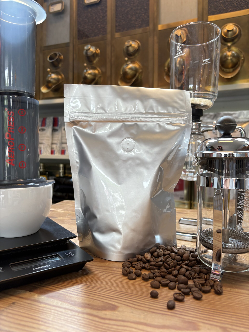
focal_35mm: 26
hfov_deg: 53.1
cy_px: 166
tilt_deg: -2.3
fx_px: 249
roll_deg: -0.2
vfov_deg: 67.3
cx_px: 124
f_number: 1.6
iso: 50
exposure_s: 1/100
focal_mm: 5.96
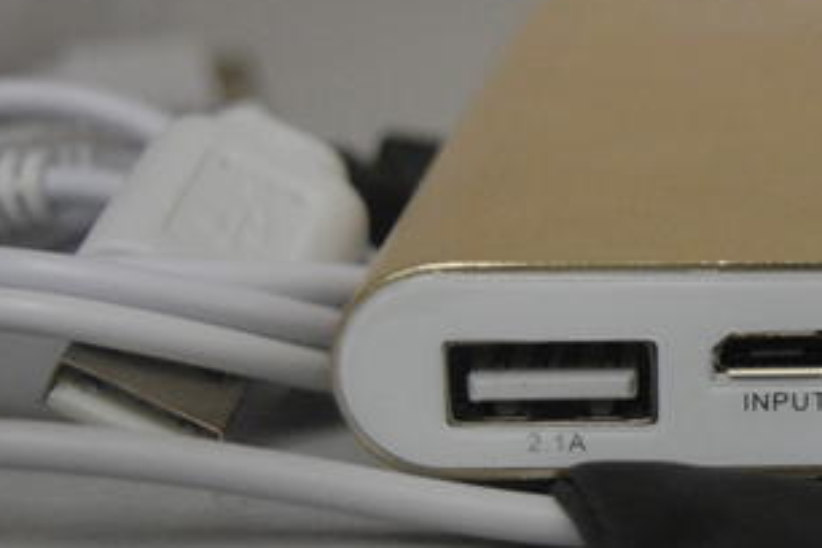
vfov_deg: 11.2
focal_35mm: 123
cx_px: 1010
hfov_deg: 16.0
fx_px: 2800
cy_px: 404
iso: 3200
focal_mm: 25
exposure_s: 1/10
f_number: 4
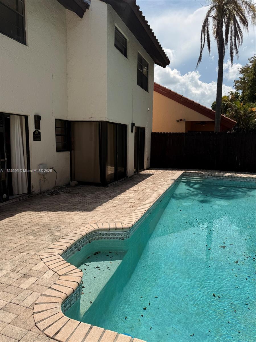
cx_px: 128
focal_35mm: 24
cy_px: 171
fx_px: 237
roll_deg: -0.6
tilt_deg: -5.5
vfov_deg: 71.6
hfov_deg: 56.8
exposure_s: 1/8130
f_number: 1.78
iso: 80
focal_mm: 6.76
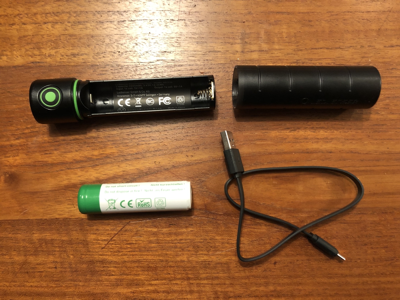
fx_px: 324
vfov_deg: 49.7
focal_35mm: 28
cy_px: 150
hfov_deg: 63.4
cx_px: 200
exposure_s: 1/13
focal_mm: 3.99
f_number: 1.8
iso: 100
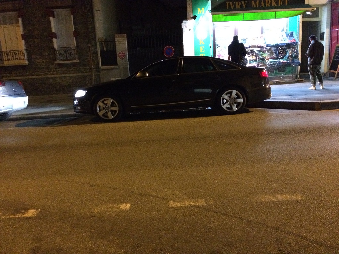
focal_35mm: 29
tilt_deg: -12.8
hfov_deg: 61.7
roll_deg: +4.0
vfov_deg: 48.2
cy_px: 127
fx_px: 284
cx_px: 170
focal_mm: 4.15
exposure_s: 1/17
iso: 640
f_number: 2.2
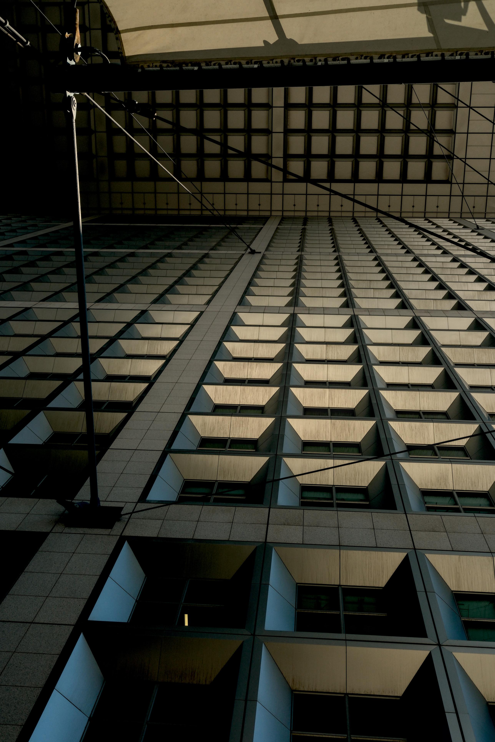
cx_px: 248
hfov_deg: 38.9
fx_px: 701
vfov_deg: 55.8
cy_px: 371
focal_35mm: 34
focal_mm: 22.7
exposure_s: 1/250
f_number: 13
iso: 125
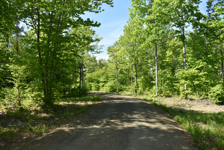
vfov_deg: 47.9
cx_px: 112
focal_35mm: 27
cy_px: 75
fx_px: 168
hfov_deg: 67.4
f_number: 7.1
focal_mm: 18
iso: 100
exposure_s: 1/200
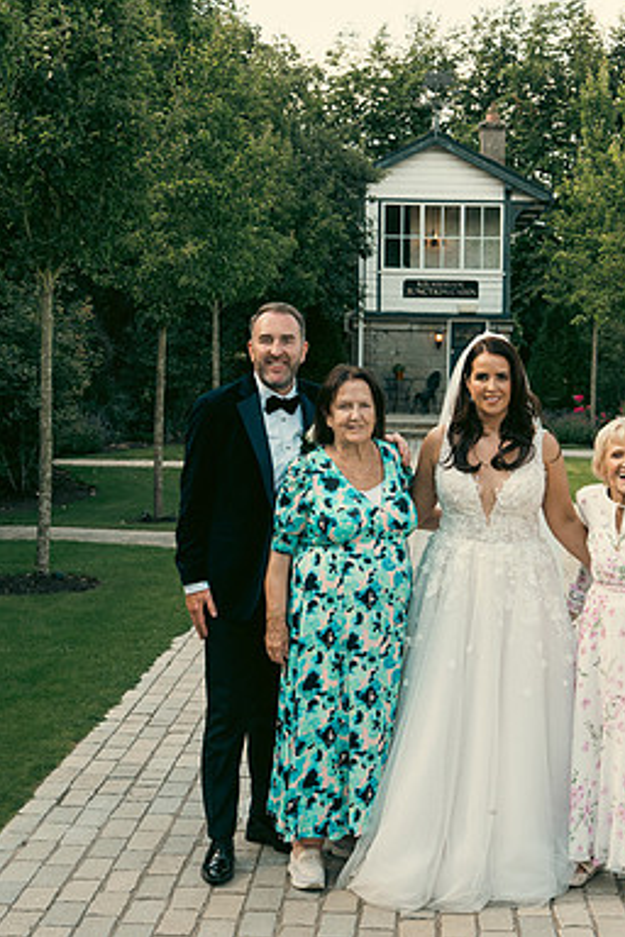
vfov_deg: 32.4
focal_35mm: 62
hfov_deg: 21.8
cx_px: 413
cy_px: 467
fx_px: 1614
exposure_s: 1/500
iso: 640
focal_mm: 41
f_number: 5.6
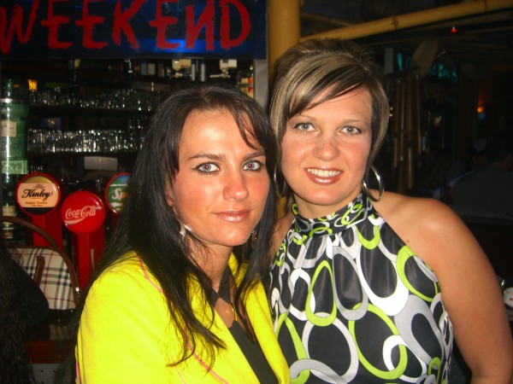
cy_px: 192
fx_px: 563
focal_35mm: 38
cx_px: 256
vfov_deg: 37.7
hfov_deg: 49.0
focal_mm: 7.9
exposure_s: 1/60
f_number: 2.8
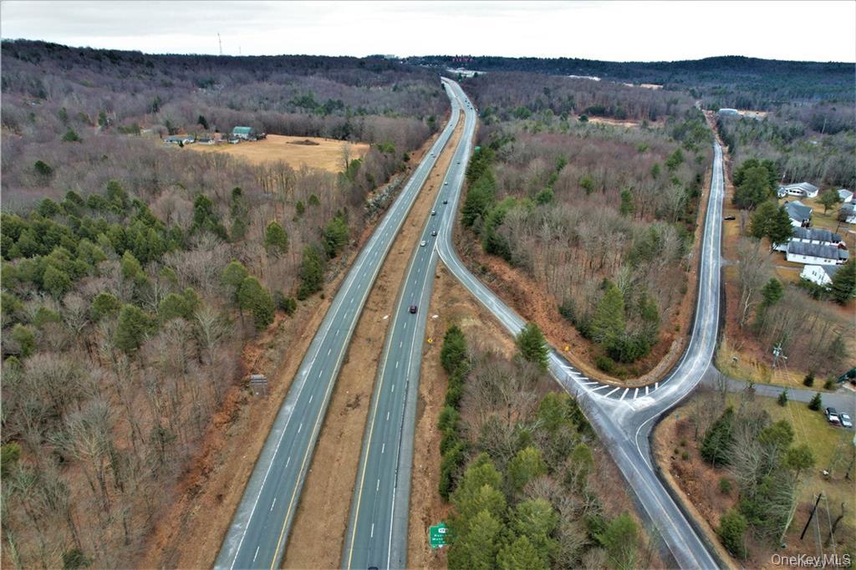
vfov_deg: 57.2
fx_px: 523
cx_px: 428
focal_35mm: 22
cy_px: 285
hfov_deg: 78.6
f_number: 2.8
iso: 100
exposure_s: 1/400
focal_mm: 8.38
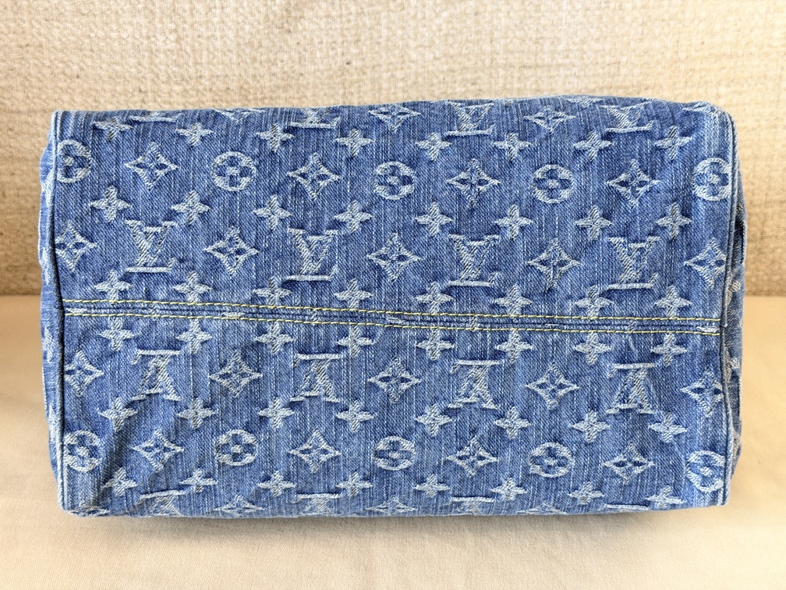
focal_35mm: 48
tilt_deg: -22.8
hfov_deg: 39.7
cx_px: 393
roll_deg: +0.0
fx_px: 1090
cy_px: 295
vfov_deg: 30.3
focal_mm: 6.76
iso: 100
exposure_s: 1/100
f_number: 1.78
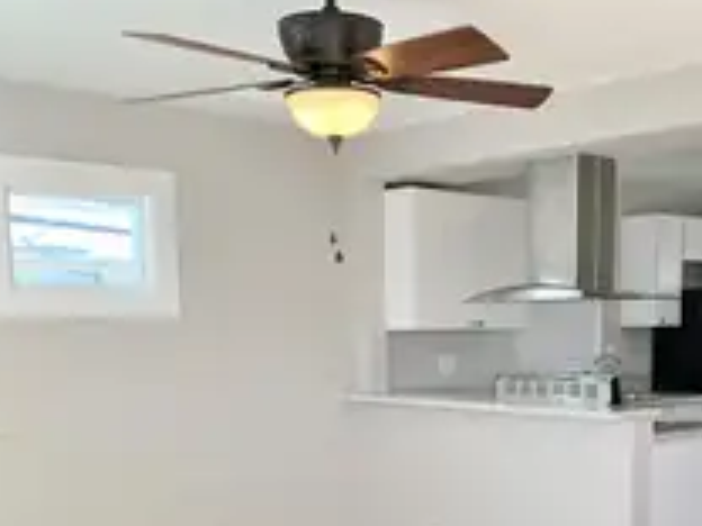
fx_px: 1014
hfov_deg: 37.7
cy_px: 472
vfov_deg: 28.0
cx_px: 472
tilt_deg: -7.8
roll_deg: +0.5
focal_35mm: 50
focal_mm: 4.25
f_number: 1.8
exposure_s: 1/121
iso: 25
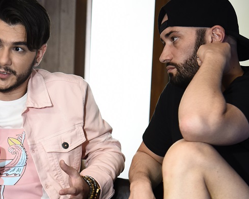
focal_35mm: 139
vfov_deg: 11.0
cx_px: 56
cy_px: 192
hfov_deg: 13.8
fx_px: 1025
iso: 1600
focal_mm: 60
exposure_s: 1/200
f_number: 3.2
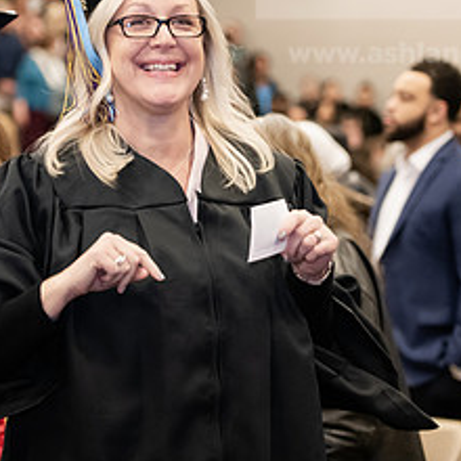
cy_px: 97
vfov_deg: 10.4
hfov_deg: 10.4
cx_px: 193
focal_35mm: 168
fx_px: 2531
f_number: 3.2
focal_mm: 75
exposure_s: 1/200
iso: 2000
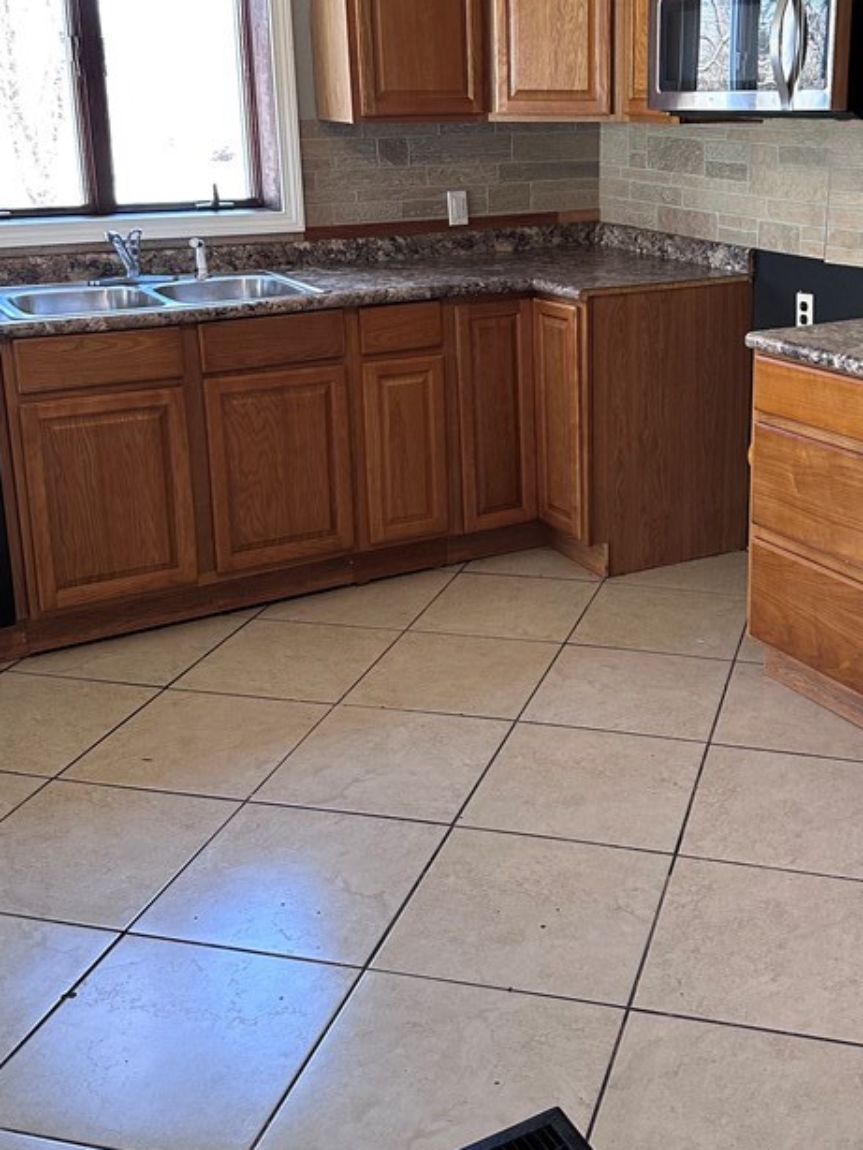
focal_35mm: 40
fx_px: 1329
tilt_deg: -13.5
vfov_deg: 46.4
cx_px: 582
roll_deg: -0.1
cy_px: 438
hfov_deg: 35.6
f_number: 1.78
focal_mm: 6.86
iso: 200
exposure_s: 1/120
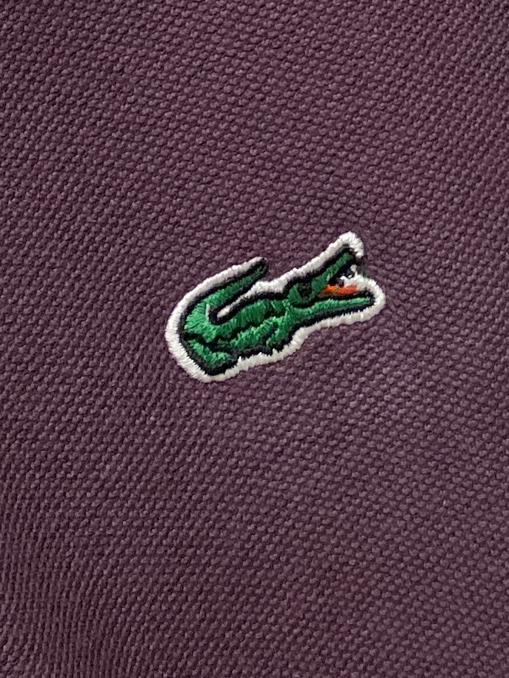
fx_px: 509
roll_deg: +19.6
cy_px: 339
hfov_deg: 53.1
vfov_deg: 67.3
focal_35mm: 26
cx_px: 254
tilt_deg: -5.8
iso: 100
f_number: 1.8
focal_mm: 4.25
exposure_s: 1/121
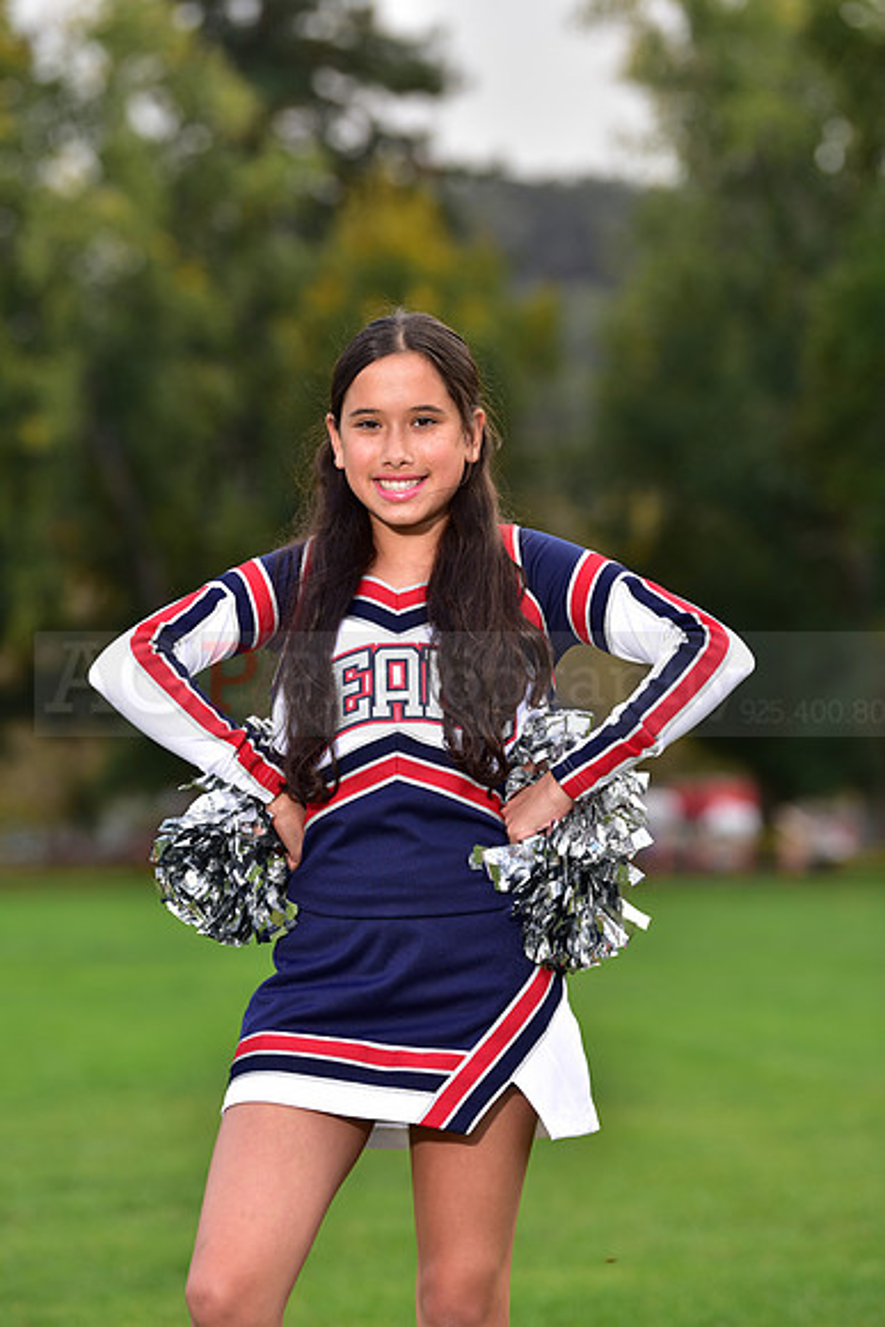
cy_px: 664
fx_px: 4975
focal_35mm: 135
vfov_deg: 15.2
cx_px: 442
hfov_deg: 10.2
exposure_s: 1/250
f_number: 4
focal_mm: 135
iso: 160
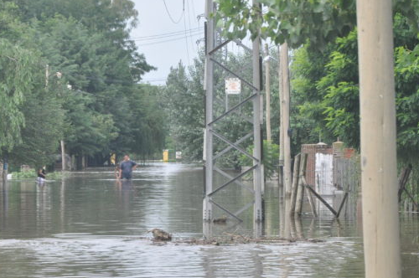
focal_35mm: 242
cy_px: 189
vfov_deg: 5.7
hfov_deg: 8.5
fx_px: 2810
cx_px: 149
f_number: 8
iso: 800
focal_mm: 105
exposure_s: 1/640
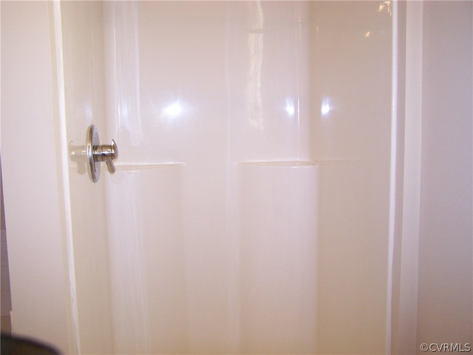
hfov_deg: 49.0
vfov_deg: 37.7
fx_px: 519
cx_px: 236
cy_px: 178
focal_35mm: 38
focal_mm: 6.3
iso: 160
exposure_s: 1/60
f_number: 2.8
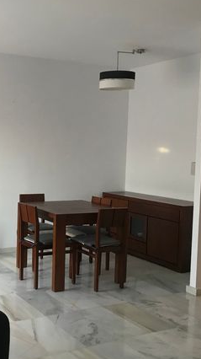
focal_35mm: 43
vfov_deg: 47.4
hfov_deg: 26.2
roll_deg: -1.8
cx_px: 1
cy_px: 180
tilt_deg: -4.0
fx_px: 408
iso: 50
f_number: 1.8
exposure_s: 1/17
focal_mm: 3.99
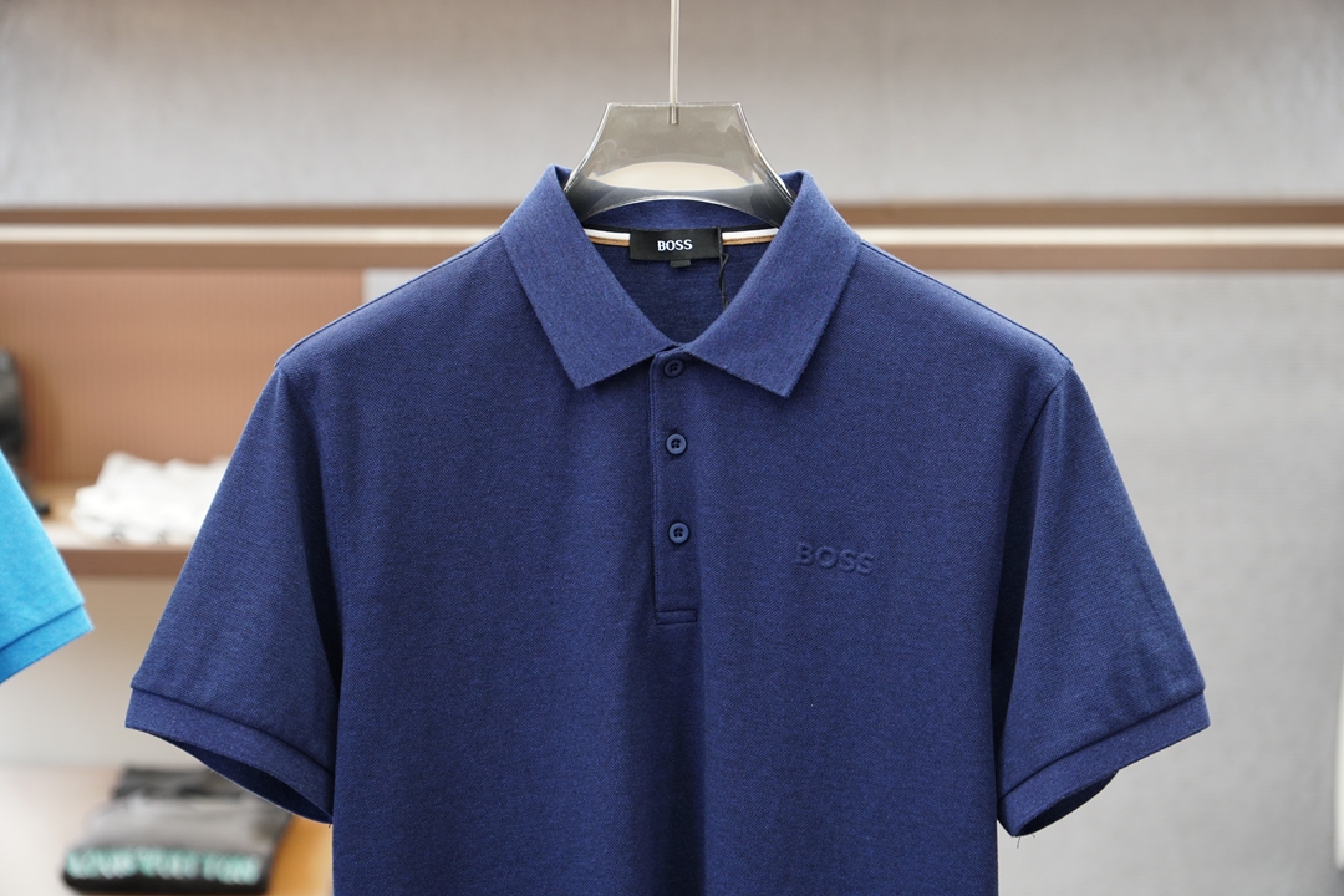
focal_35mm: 81
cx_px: 672
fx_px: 3024
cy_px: 448
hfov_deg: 25.1
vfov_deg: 16.9
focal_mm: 54
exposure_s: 1/125
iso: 500
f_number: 3.5
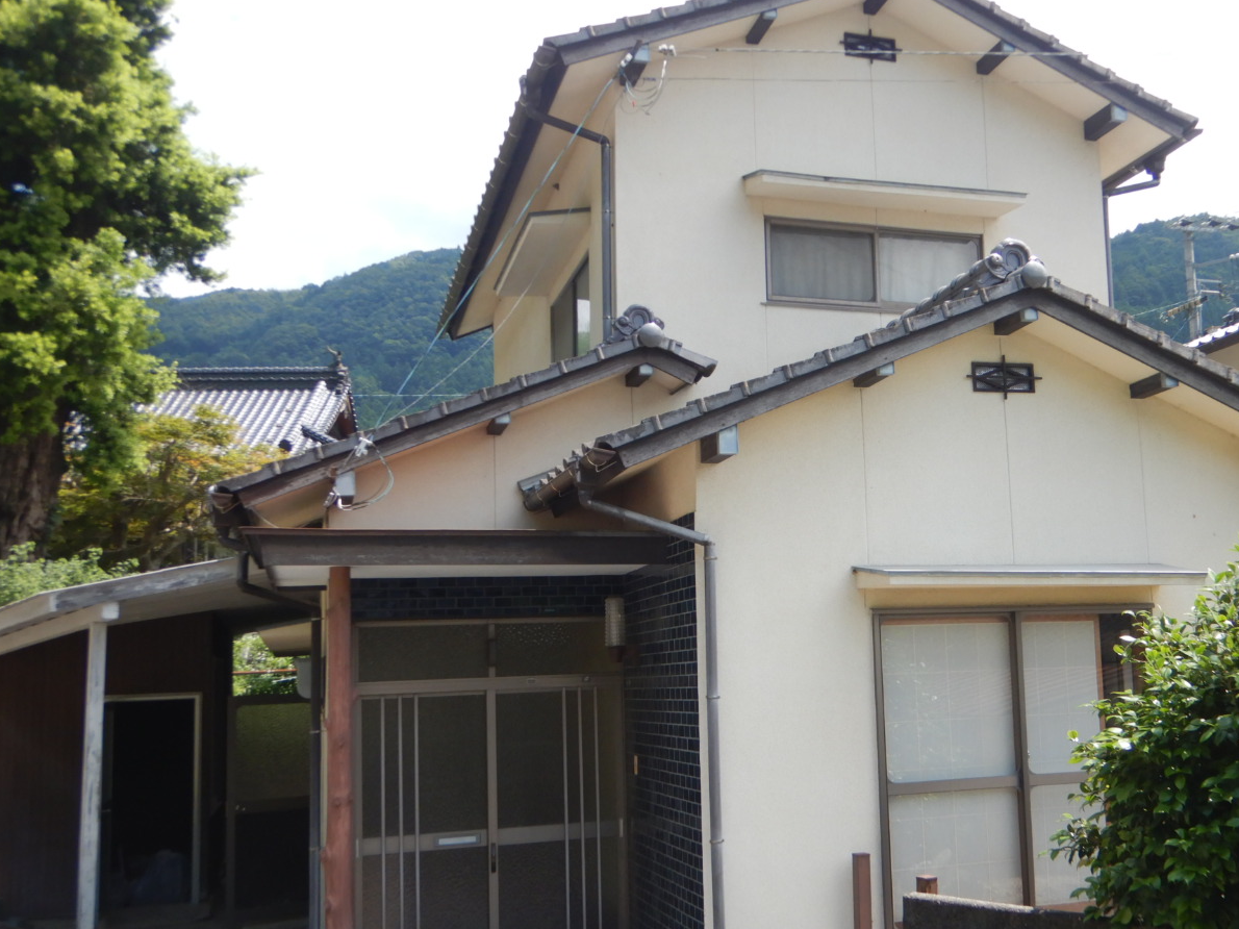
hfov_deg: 47.1
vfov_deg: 36.8
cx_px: 828
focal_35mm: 39
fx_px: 1396
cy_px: 521
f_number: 2.8
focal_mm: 5.1
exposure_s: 1/800
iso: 125
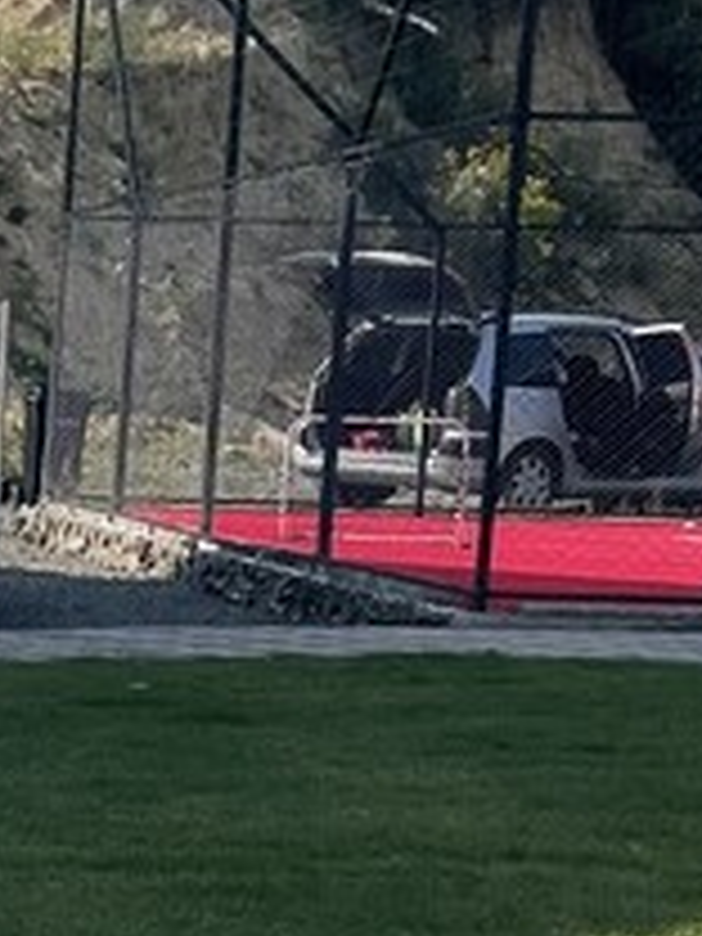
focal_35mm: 128
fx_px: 3461
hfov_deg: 10.4
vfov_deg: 15.2
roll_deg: -1.6
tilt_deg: -8.6
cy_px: 846
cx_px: -850
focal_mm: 5.1
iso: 32
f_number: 1.6
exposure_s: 1/3663
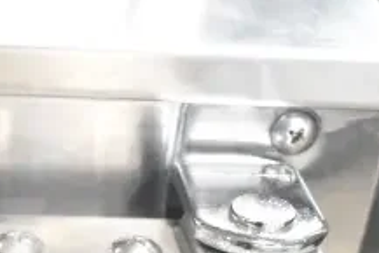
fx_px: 1243
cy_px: 336
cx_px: -110
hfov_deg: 16.4
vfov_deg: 11.3
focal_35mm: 118
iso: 6400
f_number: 5.6
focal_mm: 28
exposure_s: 1/125
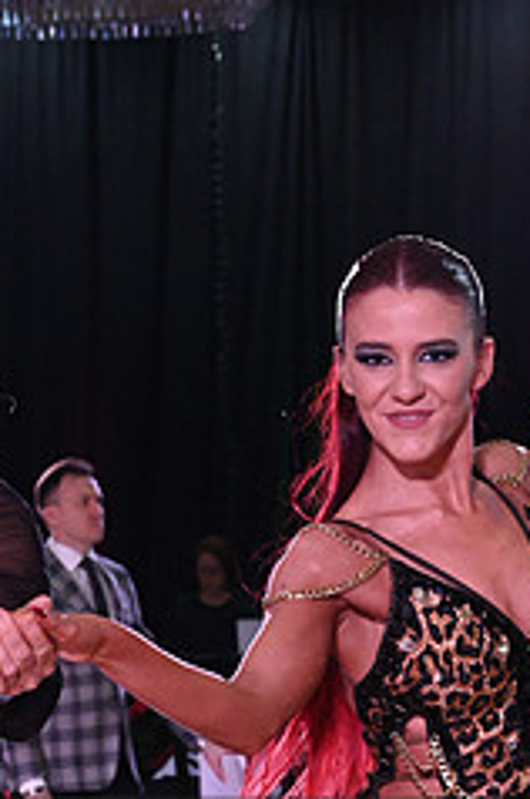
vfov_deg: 9.7
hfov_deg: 6.5
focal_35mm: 210
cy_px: 910
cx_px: 45
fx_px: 4651
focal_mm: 86
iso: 5000
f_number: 8
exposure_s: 1/320
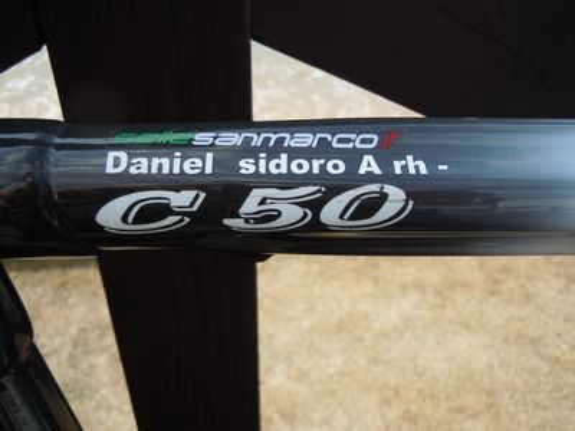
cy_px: 216
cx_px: 288
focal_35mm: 33
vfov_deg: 42.9
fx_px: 548
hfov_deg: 55.4
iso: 100
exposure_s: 1/500
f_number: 4
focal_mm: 5.9
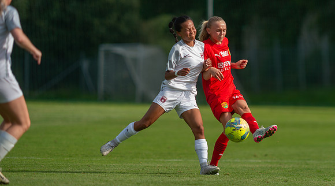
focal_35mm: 586
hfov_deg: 3.7
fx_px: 5190
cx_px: 223
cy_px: 75
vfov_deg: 2.1
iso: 280
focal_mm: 420
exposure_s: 1/1250
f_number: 4
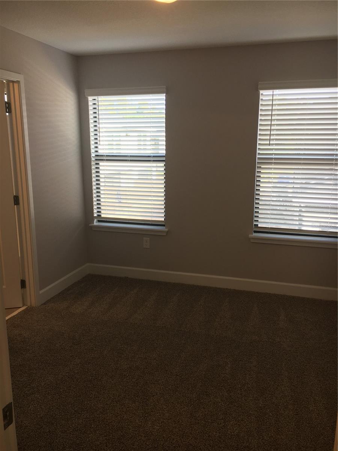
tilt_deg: -12.4
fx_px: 378
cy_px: 226
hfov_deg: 48.2
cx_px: 169
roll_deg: -0.9
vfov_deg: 61.7
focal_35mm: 29
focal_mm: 4.15
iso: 25
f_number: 2.2
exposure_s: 1/40
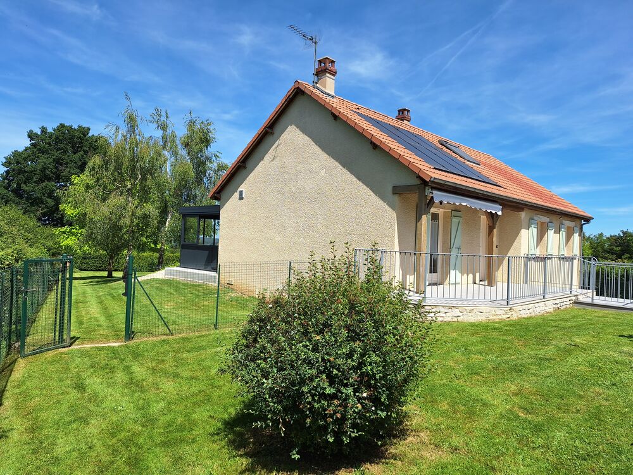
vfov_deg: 58.9
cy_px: 238
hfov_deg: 73.9
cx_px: 316
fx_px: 421
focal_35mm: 23
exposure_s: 1/2288
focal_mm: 5.54
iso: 40
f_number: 1.8
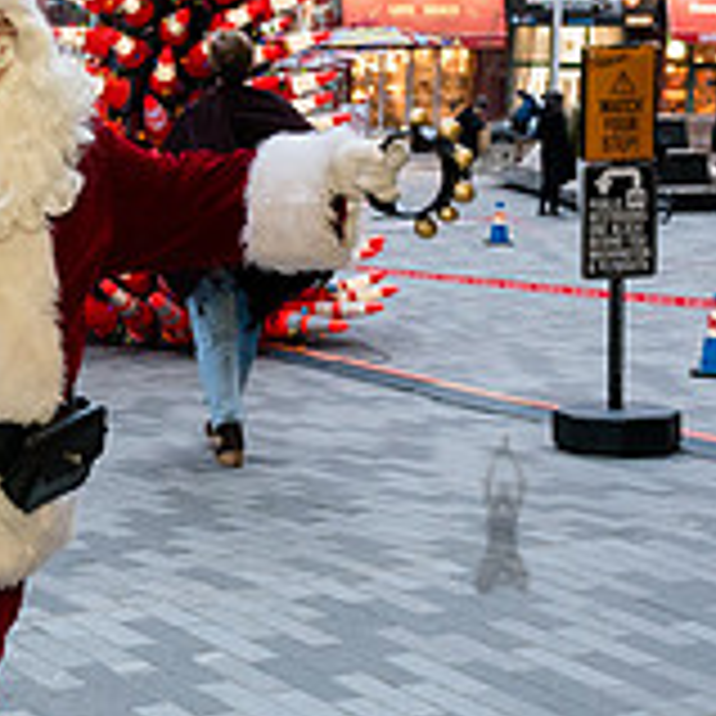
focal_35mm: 79
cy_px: 297
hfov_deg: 21.0
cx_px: -35
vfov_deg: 21.9
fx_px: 1849
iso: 4000
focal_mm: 24
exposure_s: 1/125
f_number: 4
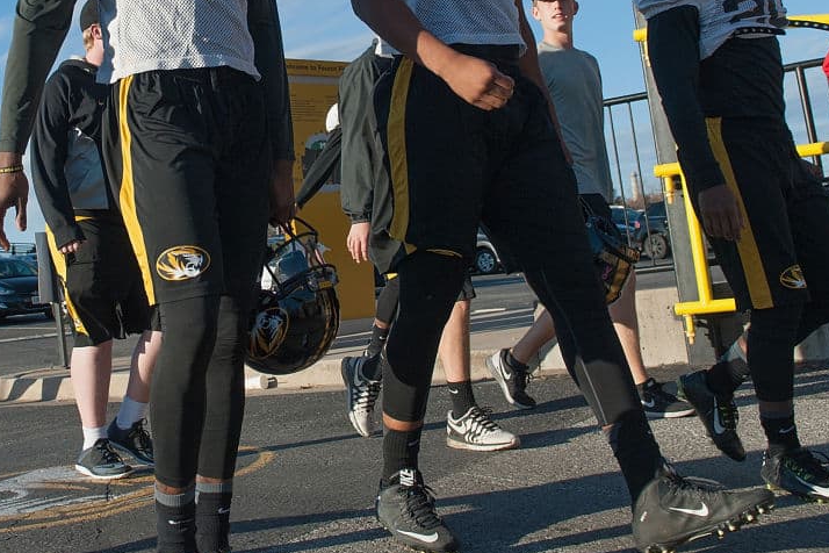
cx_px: 343
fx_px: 990
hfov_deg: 45.2
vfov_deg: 30.9
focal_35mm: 43
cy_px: 172
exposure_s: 1/1600
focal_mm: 24
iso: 250
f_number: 5
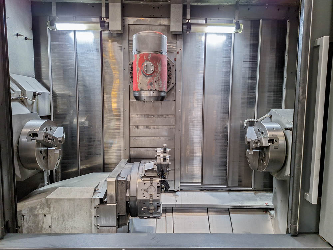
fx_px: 221
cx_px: 166
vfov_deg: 58.9
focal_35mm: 23
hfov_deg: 73.9
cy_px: 125
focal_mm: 5.54
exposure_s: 1/35
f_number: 1.8
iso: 200
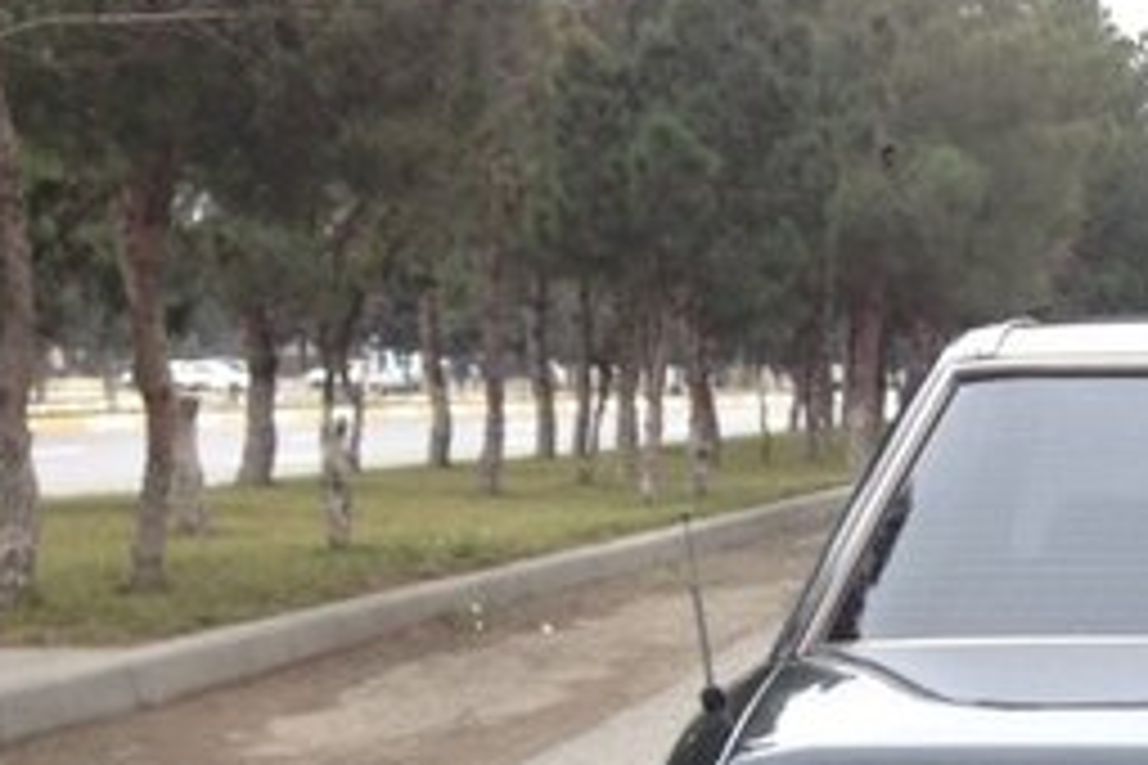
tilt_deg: -12.4
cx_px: 1292
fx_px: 2838
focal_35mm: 89
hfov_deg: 21.6
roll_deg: -0.5
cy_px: 1046
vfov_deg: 14.6
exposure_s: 1/60
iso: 50
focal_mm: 4.12
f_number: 2.4
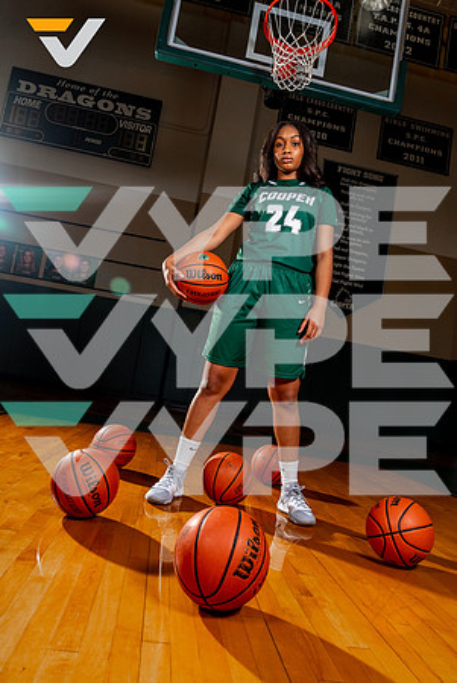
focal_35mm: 24
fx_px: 456
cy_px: 342
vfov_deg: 73.7
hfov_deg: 53.2
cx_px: 228
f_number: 8
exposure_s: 1/125
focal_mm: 24
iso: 125
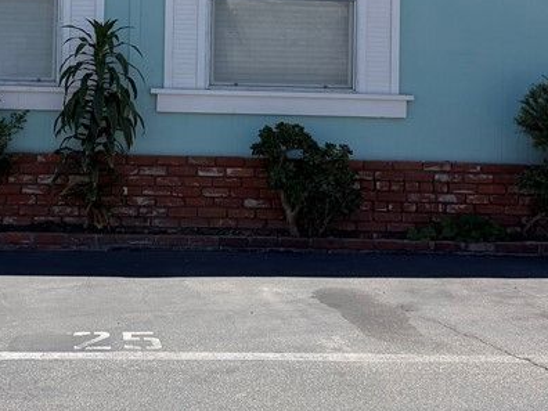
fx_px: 982
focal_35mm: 62
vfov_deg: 23.1
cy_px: 50
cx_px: 149
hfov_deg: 30.8
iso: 80
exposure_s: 1/3584
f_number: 1.78
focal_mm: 6.76
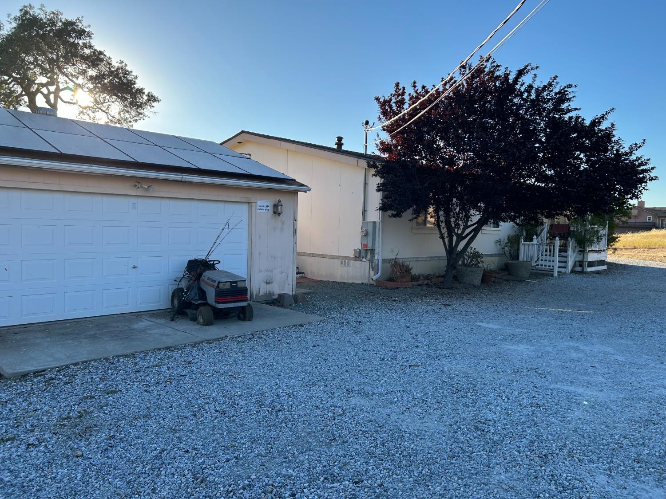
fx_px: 500
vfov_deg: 53.1
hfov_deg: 67.3
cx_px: 333
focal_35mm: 26
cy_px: 250
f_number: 1.5
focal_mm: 5.7
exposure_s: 1/1488
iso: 50
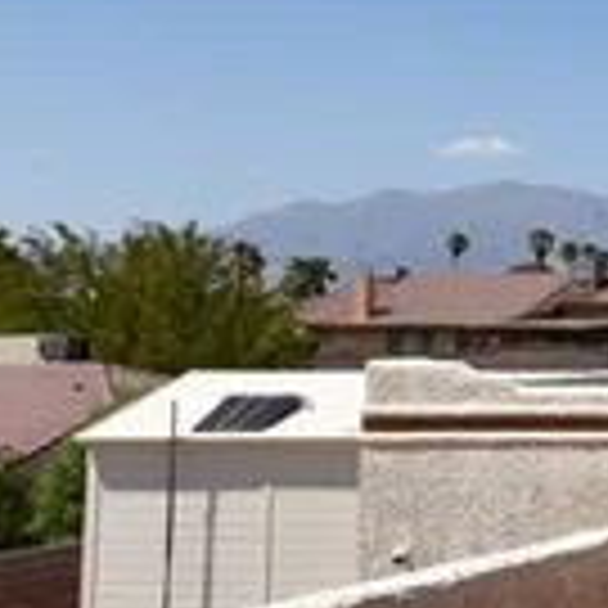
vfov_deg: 17.8
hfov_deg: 12.6
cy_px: 173
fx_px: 1928
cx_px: 1581
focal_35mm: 97
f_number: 11
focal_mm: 10
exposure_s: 1/500
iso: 200
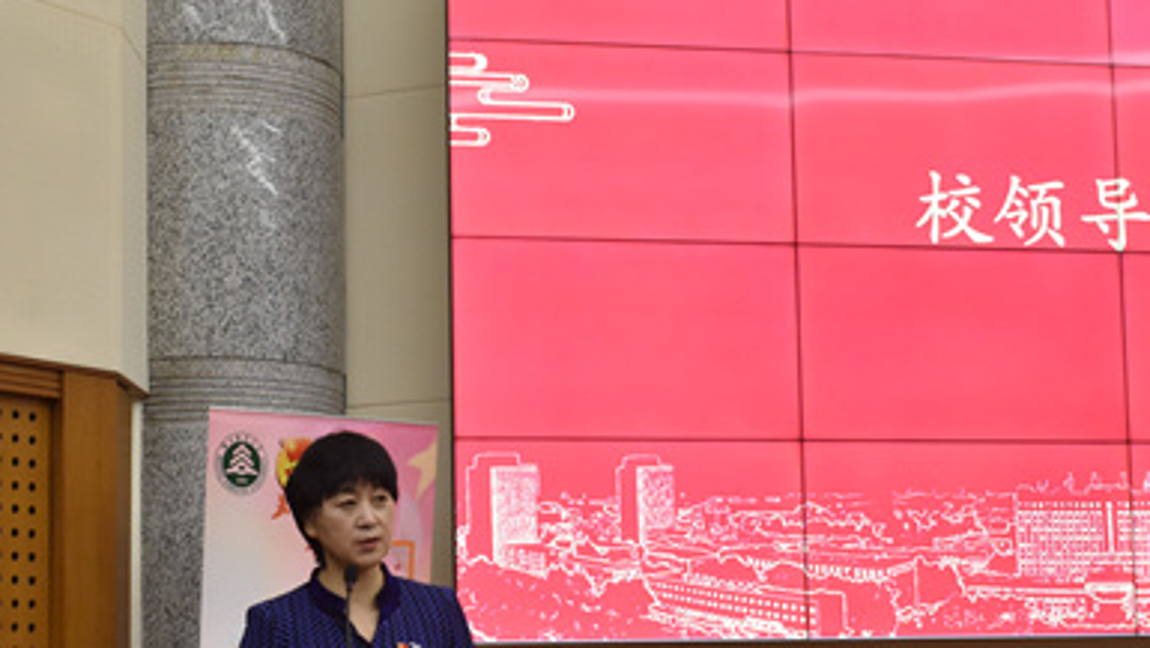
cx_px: 475
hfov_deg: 27.9
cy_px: 466
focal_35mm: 76
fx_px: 2313
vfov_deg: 15.9
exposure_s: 1/40
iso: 1400
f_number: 8
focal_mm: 31
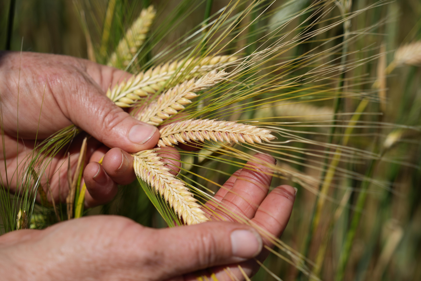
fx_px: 1380
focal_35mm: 118
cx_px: 210
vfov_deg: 11.6
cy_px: 140
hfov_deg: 17.3
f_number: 6.3
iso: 100
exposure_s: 1/800
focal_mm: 118
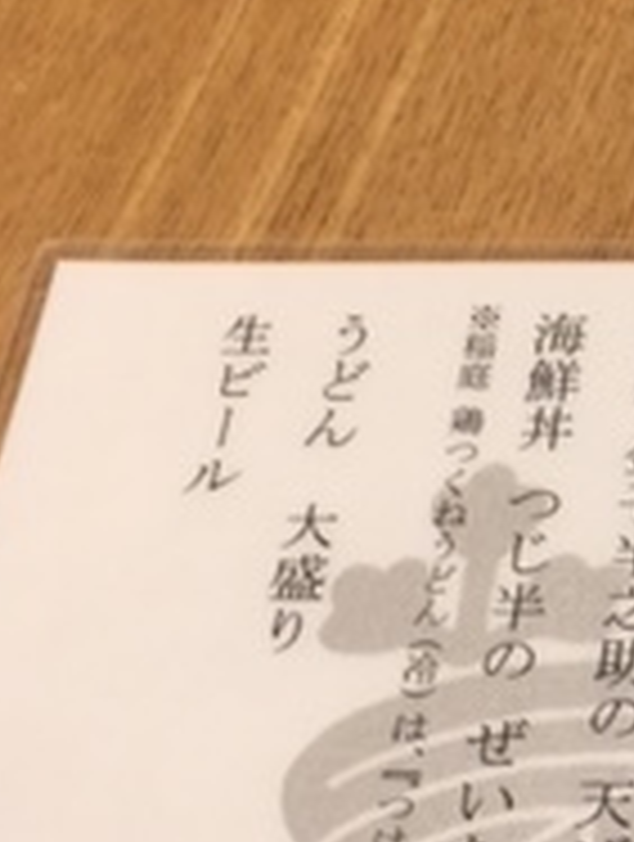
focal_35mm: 99
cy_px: 410
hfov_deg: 14.2
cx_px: 899
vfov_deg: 19.8
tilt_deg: -54.6
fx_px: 2409
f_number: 2.2
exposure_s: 1/33
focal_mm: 4.15
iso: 32
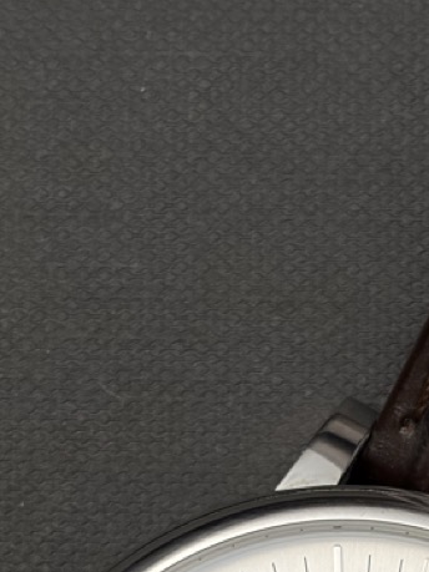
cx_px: 399
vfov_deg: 13.1
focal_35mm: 145
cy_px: 778
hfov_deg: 10.2
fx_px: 2397
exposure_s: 1/60
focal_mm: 5.96
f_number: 1.6
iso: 100
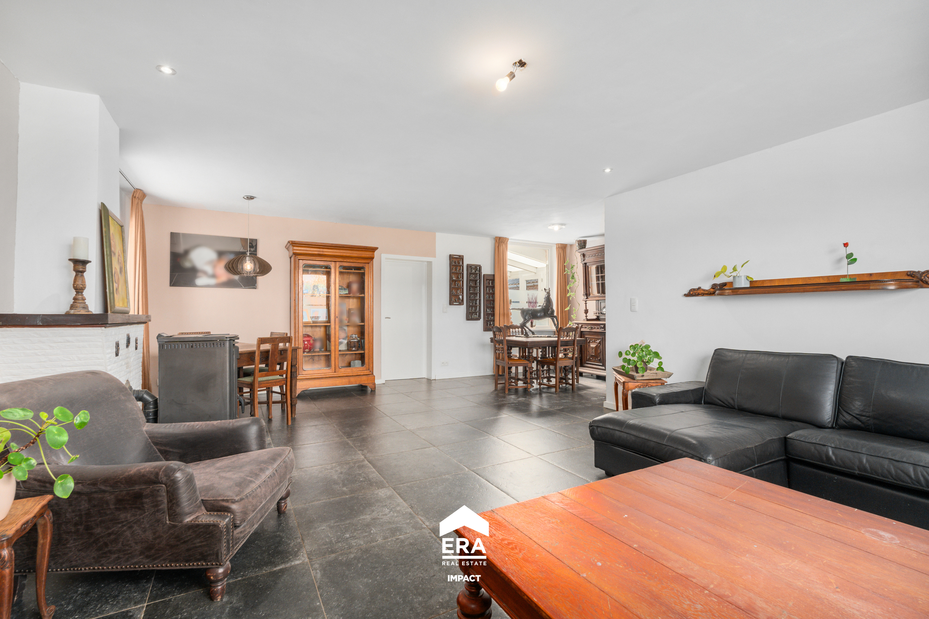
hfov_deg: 95.0
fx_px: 426
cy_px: 310
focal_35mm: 16
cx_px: 464
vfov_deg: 72.0
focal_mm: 16.5
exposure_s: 1/100
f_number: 10
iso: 250
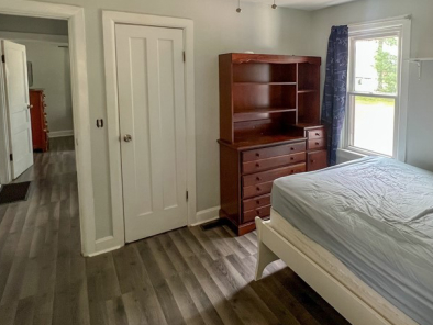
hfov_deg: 75.2
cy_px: 101
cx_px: 267
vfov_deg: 59.3
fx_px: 275
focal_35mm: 22
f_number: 1.8
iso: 200
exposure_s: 1/60
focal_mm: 1.57
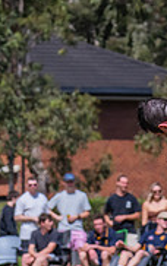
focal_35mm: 1006
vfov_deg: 2.1
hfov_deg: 1.3
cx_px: -159
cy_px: 146
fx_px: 7314
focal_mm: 210
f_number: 9
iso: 800
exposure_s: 1/1600
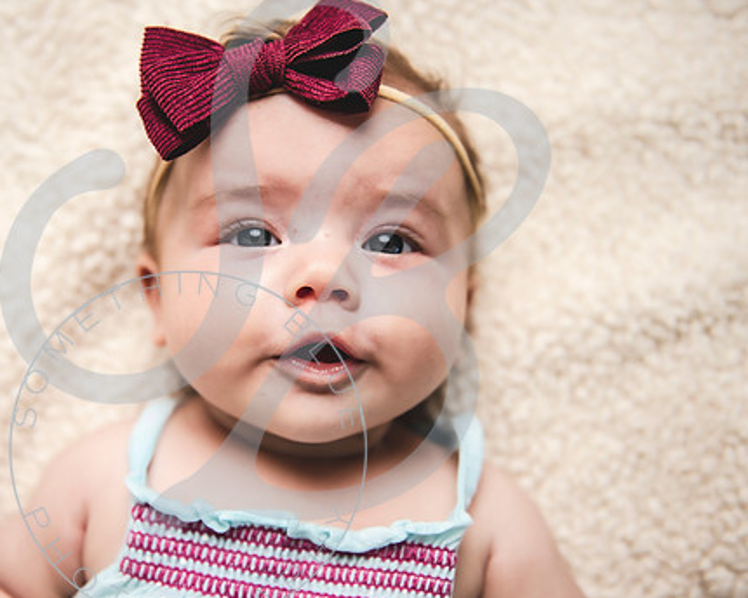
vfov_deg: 30.3
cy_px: 304
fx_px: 1107
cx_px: 289
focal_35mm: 50
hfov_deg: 37.2
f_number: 2.8
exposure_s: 1/250
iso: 100
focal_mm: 38
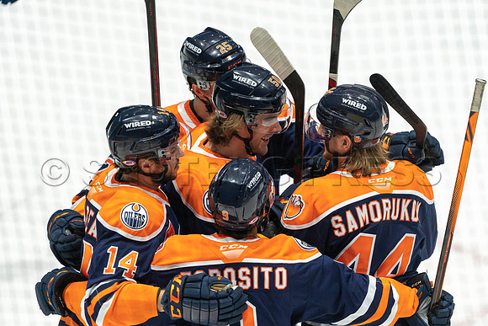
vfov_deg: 2.3
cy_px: 163
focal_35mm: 600
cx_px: 244
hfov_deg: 3.4
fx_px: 8135
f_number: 4
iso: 1600
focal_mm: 600
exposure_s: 1/640
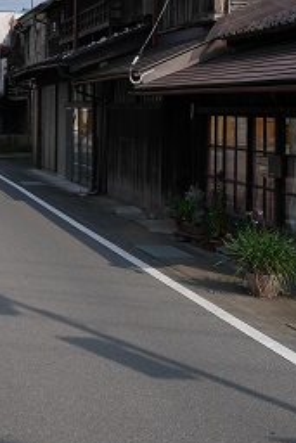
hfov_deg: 16.2
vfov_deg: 25.7
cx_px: -125
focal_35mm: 78
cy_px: 109
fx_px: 961
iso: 200
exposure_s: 1/1000
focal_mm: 15
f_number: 5.6
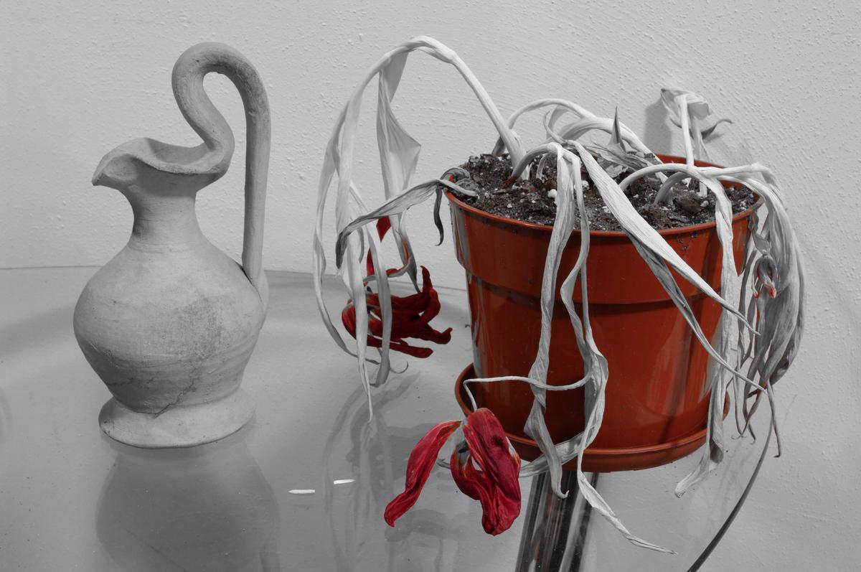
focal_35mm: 46
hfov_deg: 42.4
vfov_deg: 28.9
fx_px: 1111
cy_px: 286
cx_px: 430
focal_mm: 31
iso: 100
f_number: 16
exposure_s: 30
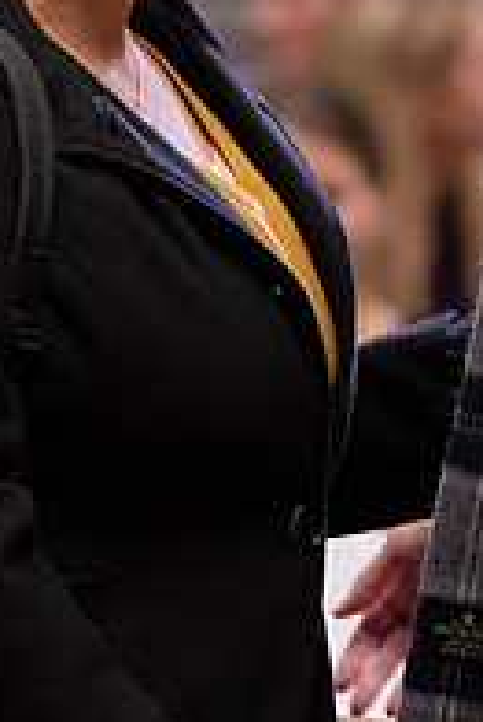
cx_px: 515
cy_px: -176
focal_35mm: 459
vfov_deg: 4.5
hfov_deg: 3.0
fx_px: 9220
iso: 3200
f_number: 2.8
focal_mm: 120
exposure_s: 1/250
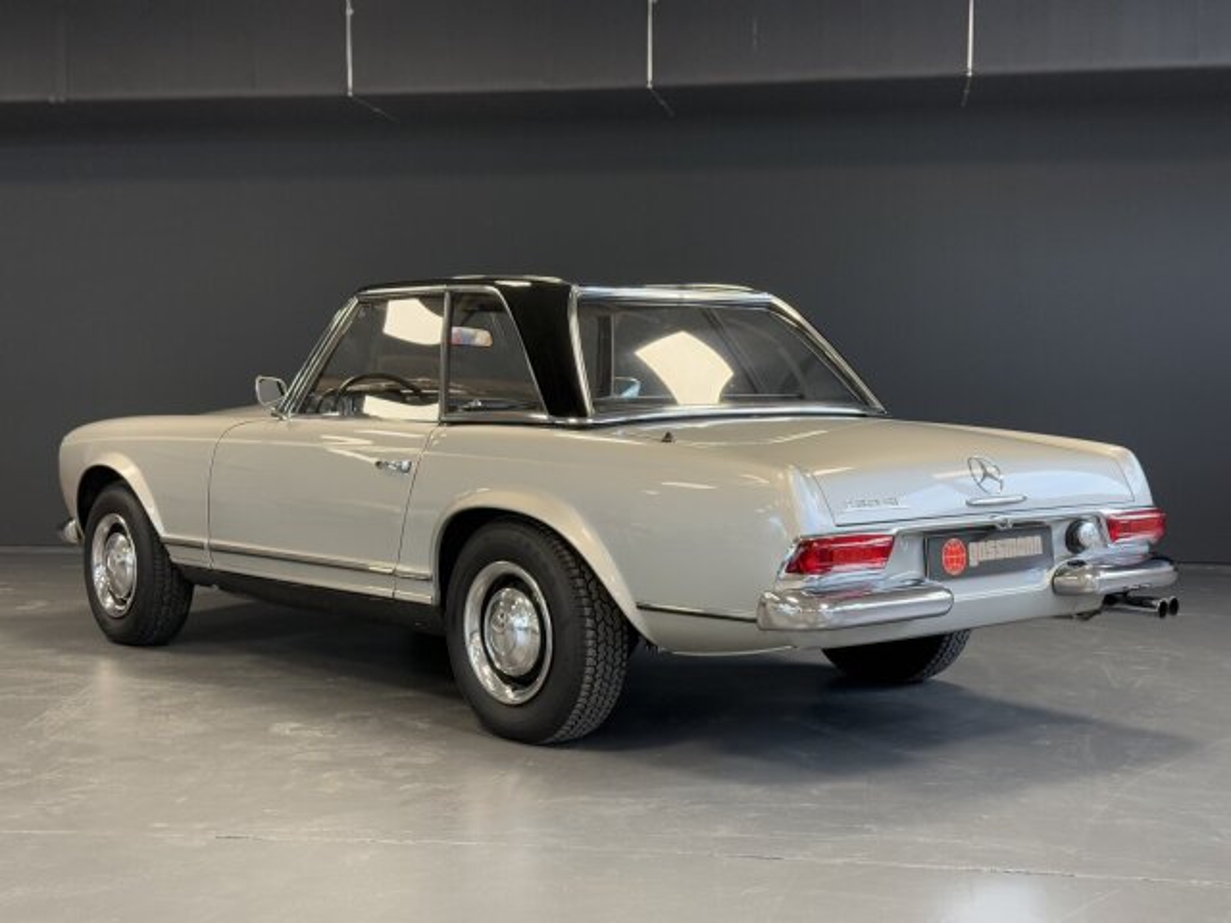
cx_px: 616
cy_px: 462
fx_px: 1707
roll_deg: +0.2
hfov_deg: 39.7
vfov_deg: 30.3
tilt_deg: -1.6
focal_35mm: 48
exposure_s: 1/60
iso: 200
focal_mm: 6.76
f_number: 1.78
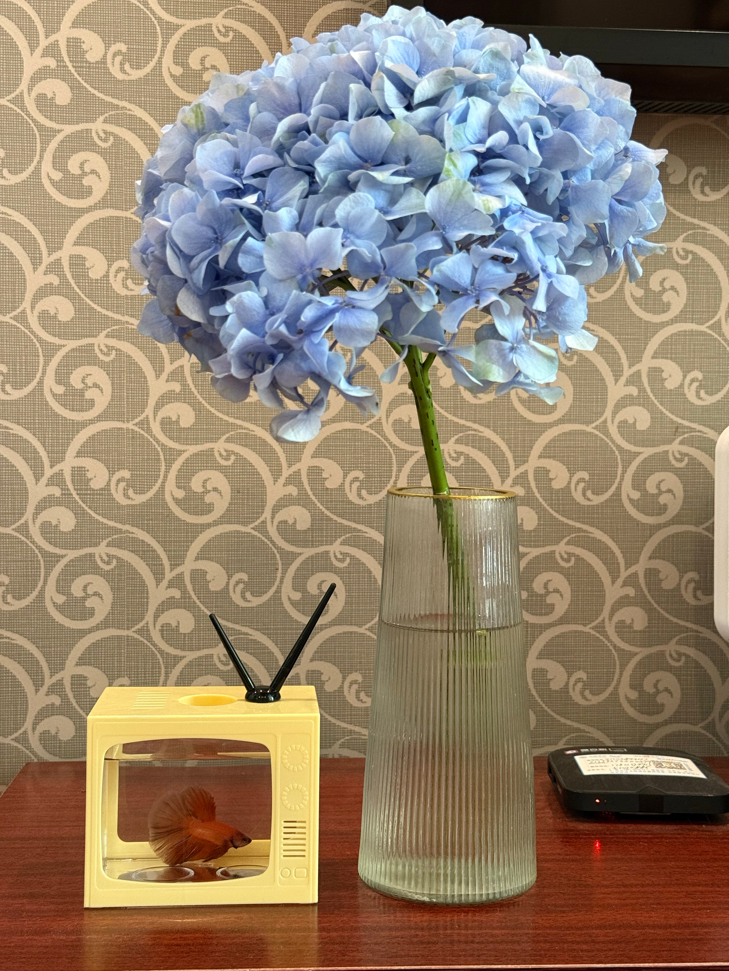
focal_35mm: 48
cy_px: 486
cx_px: 364
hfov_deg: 30.3
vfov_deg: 39.7
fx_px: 1348
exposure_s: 1/40
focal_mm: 6.76
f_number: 1.78
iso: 400
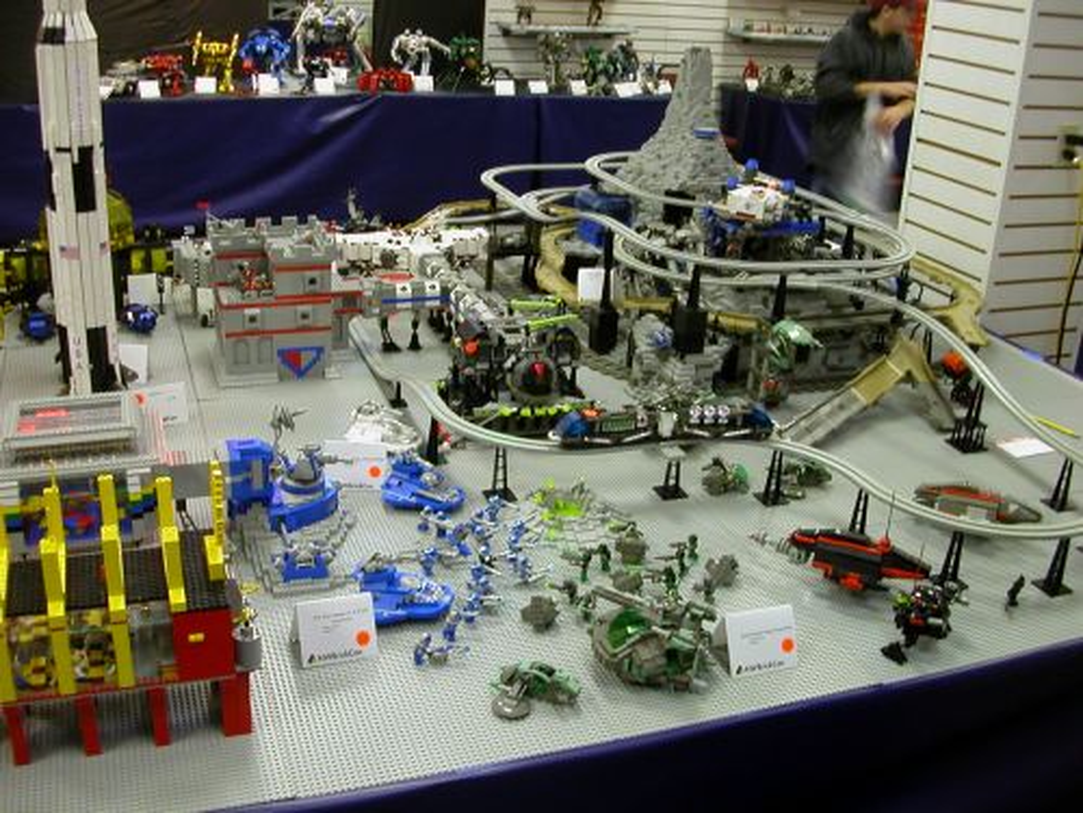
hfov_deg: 50.1
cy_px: 406
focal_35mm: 37
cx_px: 542
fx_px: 1158
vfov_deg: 38.7
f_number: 2.7
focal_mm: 5.6
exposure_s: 1/10.8
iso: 100
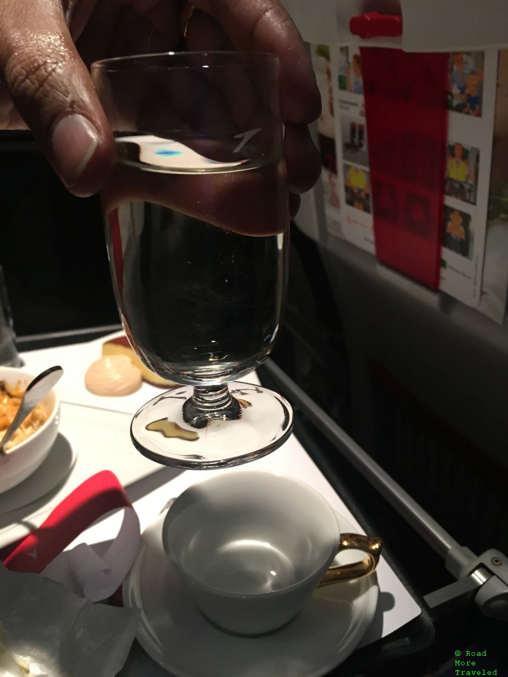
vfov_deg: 61.7
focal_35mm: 29
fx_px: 567
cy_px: 338
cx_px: 254
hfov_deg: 48.2
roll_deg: -2.8
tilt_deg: -26.0
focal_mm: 4.15
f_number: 2.2
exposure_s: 1/17
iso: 100
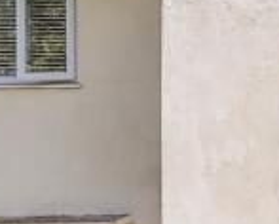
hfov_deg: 13.8
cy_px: 136
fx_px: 810
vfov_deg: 15.7
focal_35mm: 98
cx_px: 672
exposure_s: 1/800
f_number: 8
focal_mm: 10
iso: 400
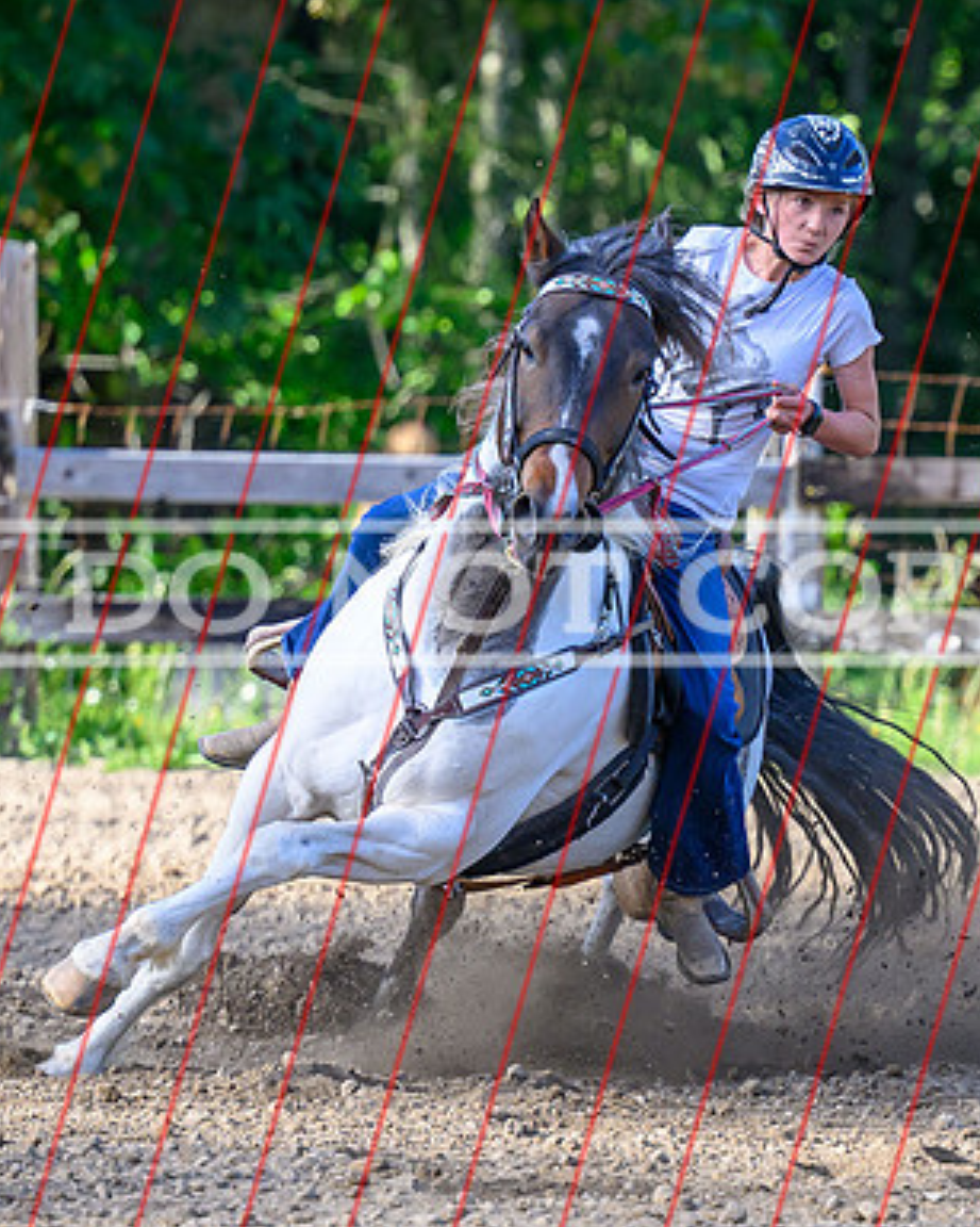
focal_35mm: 353
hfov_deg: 4.4
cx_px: 672
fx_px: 12803
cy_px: 734
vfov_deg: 5.5
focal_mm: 125
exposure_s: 1/2500
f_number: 2.8
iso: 800
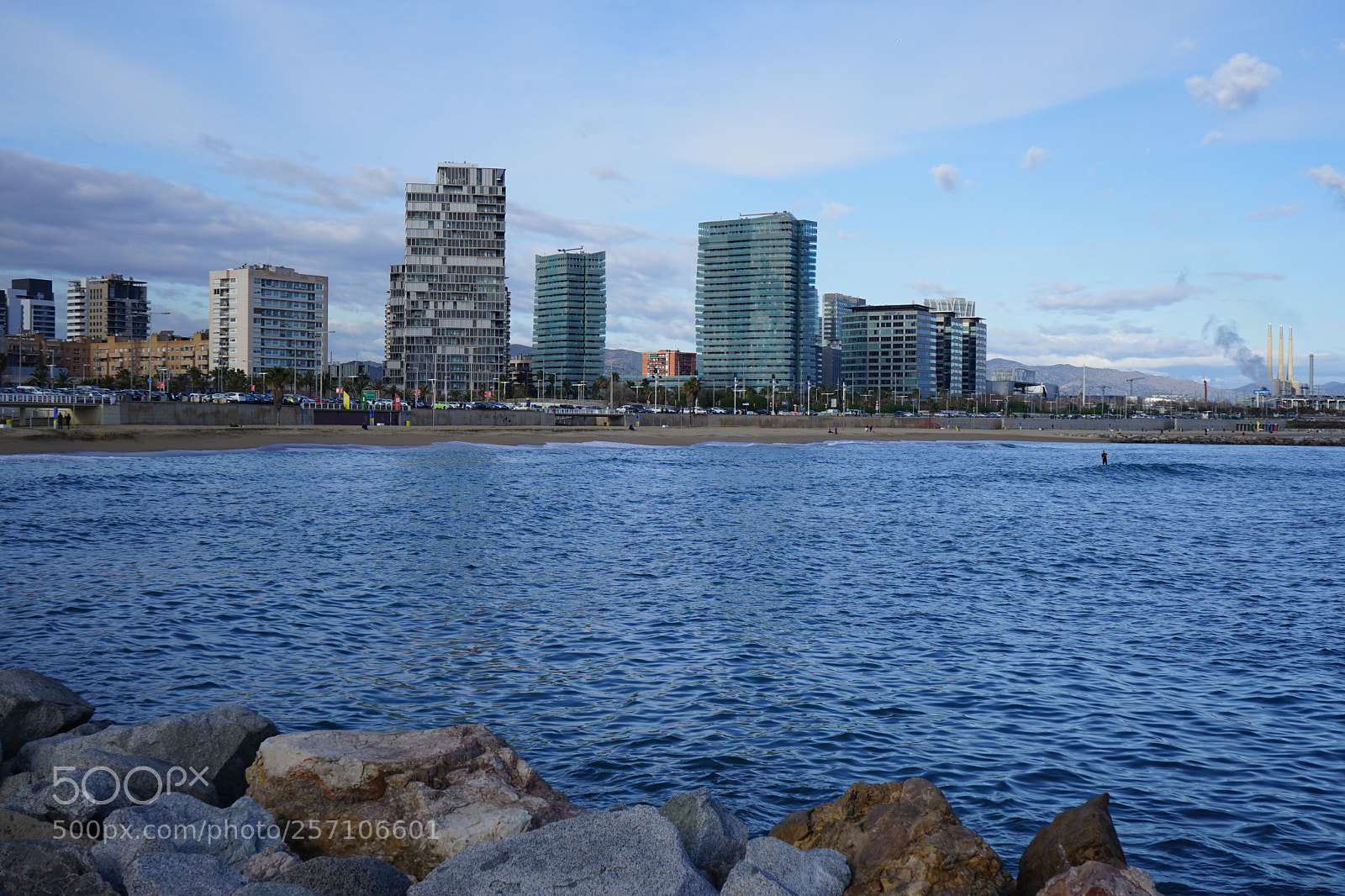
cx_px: 672
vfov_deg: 30.5
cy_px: 448
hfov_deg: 44.5
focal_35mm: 44
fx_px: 1643
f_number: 14
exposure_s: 1/100
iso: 100
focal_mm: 44
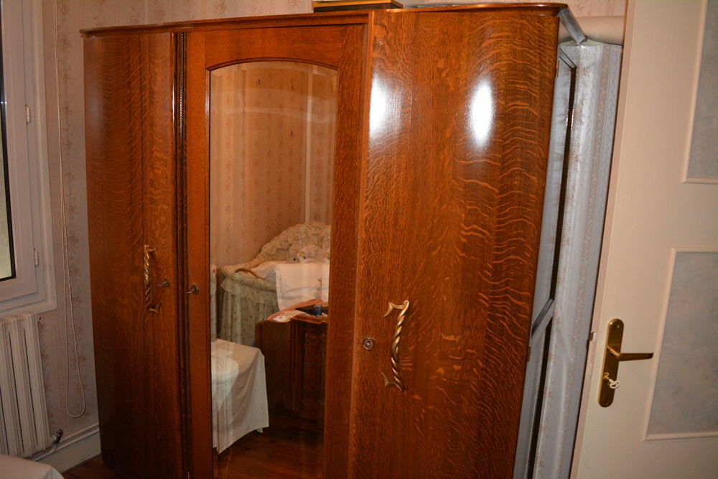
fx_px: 598
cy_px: 240
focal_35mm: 30
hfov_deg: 61.9
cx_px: 359
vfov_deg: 43.6
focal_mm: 20
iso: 2500
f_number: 3.5
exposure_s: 1/60
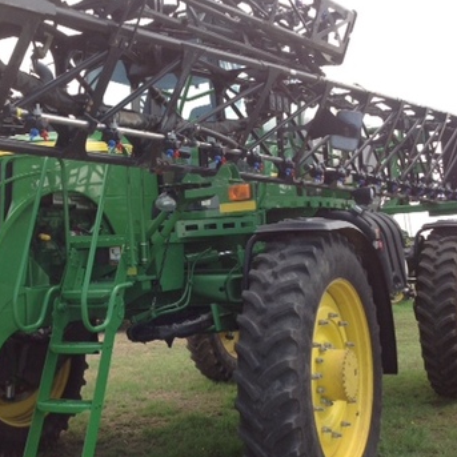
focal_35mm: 49
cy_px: 234
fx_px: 732
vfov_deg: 34.7
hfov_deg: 34.0
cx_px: 120
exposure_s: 1/432
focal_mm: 4.28
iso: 50
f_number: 2.4
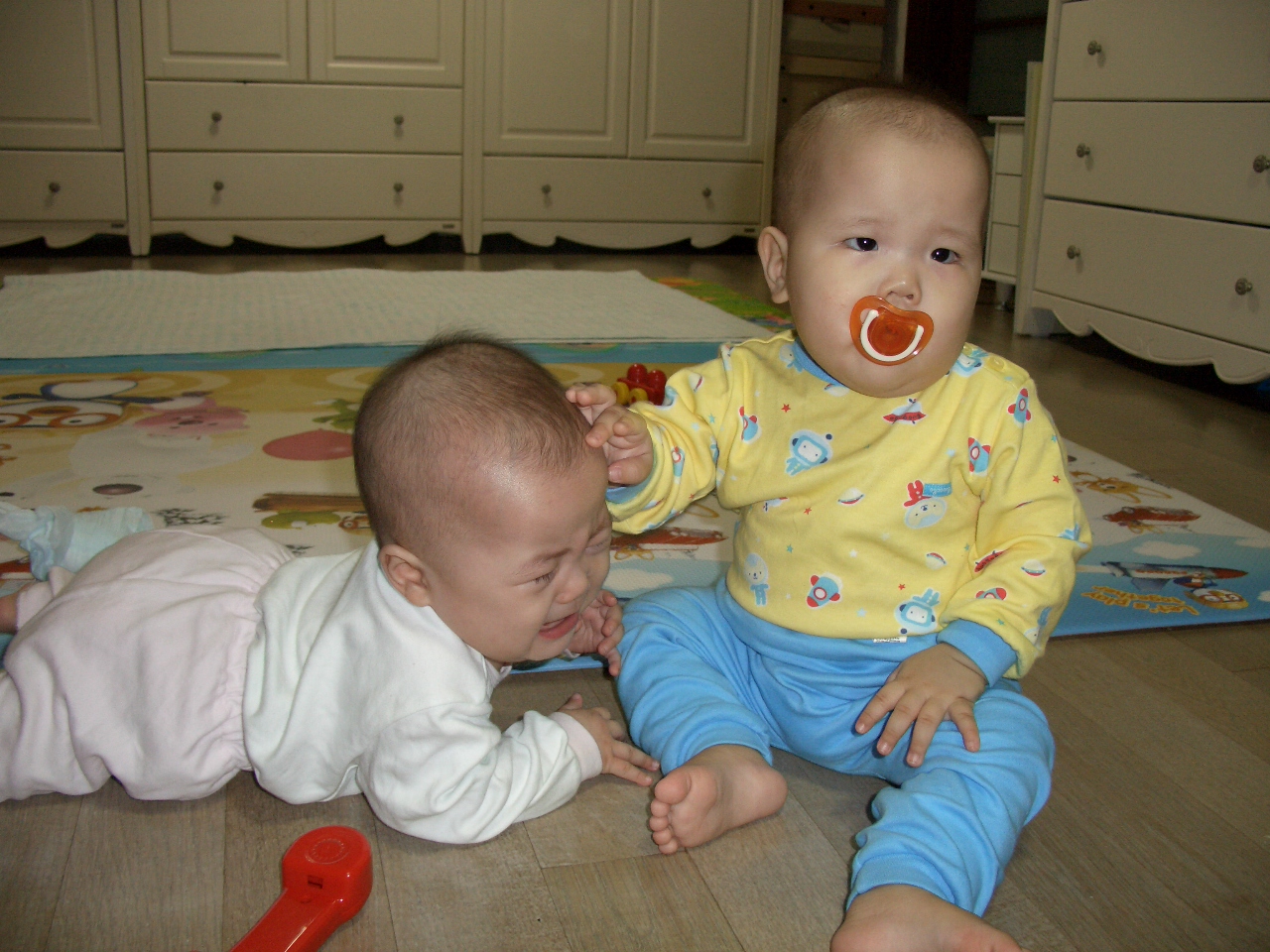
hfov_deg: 55.4
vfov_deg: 42.9
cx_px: 635
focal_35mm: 33
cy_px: 476
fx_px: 1211
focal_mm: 7.1
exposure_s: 1/60
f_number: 2.8
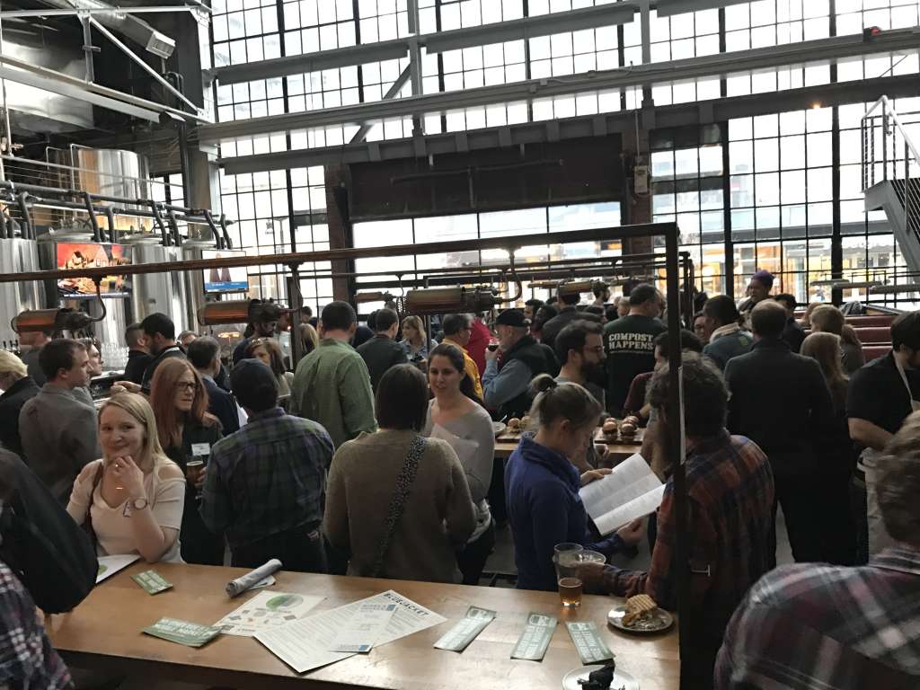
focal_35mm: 28
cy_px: 345
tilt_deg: -5.7
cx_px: 460
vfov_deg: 49.7
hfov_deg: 63.4
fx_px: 744
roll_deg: +3.6
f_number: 1.8
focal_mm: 3.99
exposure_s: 1/13
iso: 100
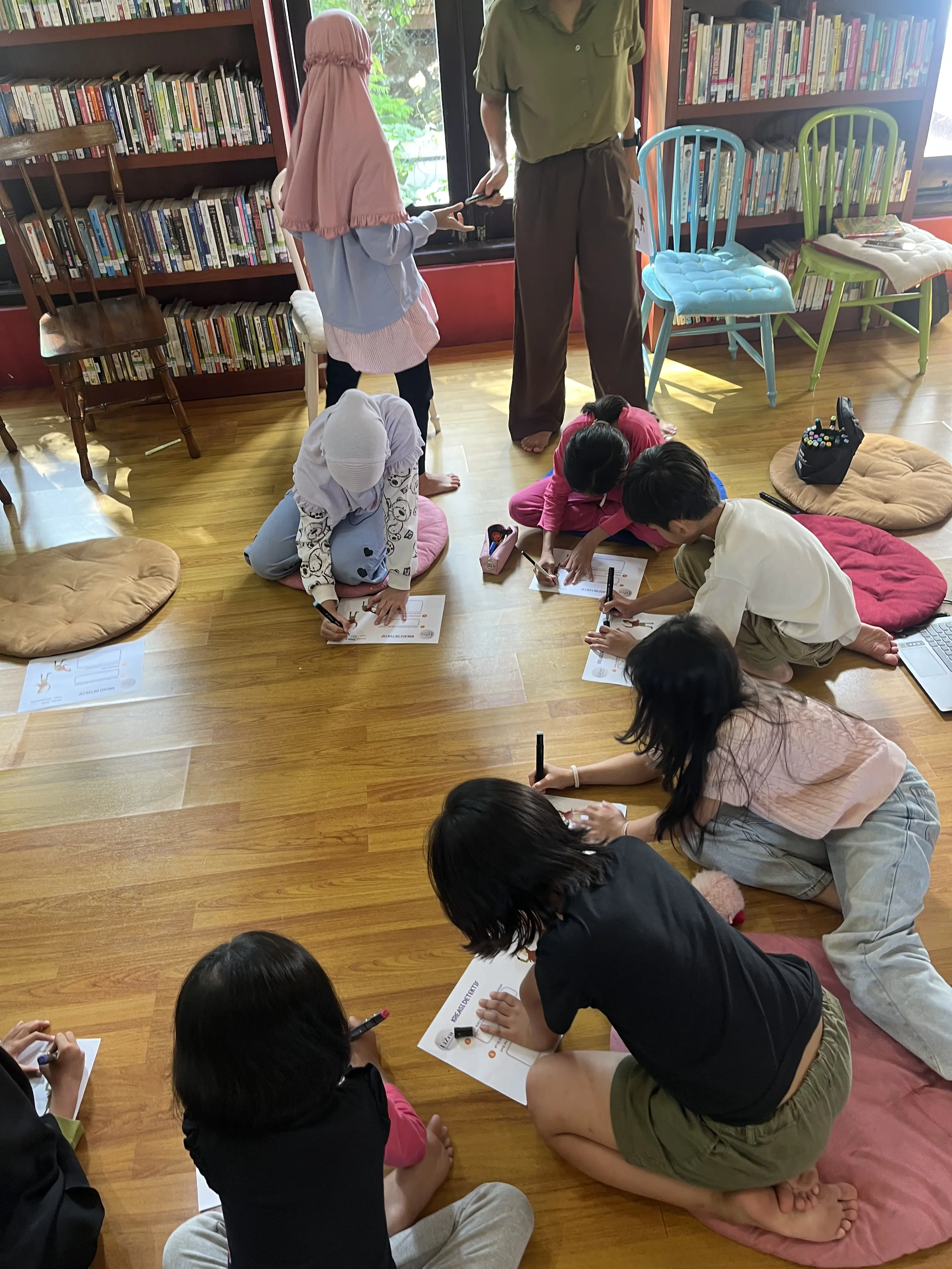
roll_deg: +2.1
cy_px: 634
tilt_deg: -38.8
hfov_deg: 53.1
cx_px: 476
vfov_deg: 67.3
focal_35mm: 26
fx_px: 953
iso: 80
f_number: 1.6
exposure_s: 1/50
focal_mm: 5.1
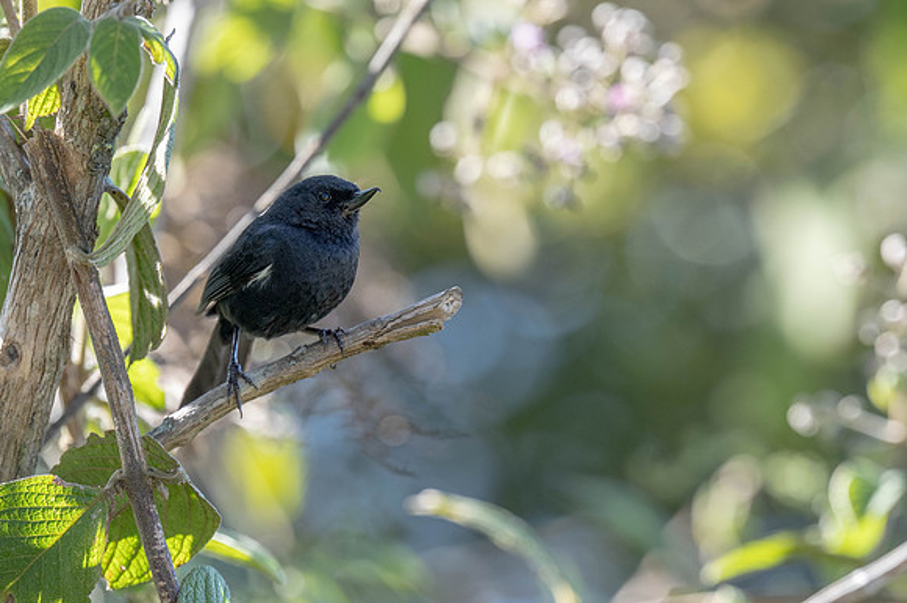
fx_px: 19697
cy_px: 379
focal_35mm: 782
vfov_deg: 1.8
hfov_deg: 2.6
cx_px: 445
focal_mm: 400
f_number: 3.5
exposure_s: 1/400
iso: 160
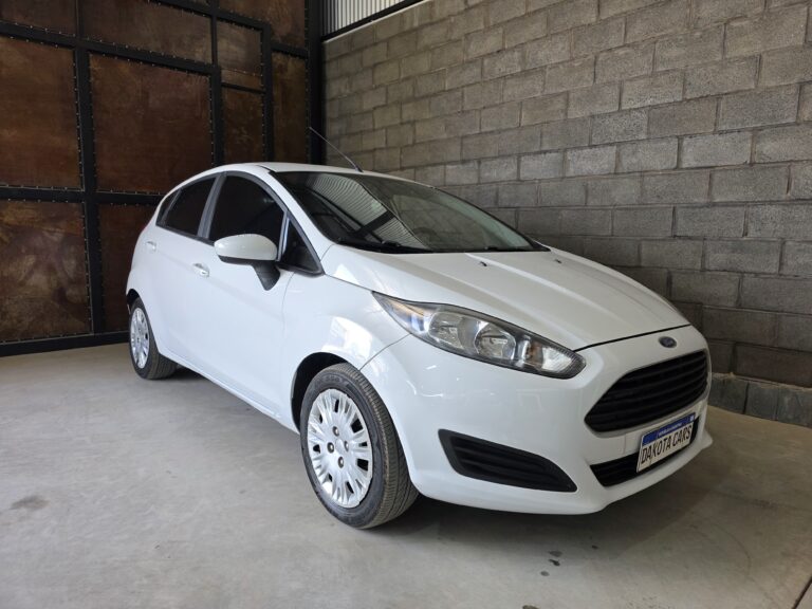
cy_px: 304
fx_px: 540
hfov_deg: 73.9
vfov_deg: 58.9
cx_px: 406
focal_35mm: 23
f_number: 1.7
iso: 80
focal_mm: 6.3
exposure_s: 1/180
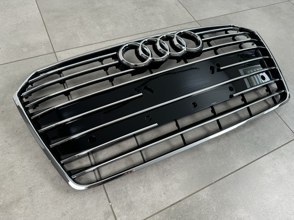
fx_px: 204
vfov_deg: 56.8
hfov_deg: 71.6
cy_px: 110
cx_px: 147
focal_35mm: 24
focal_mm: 6.76
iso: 160
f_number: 1.78
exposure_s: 1/100
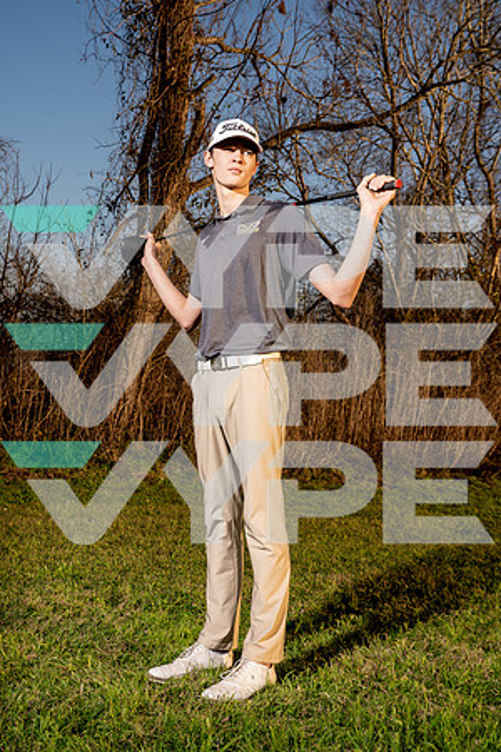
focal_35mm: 40
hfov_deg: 33.4
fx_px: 835
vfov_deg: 48.5
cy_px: 376
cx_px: 250
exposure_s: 1/250
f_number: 8
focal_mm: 40
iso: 100
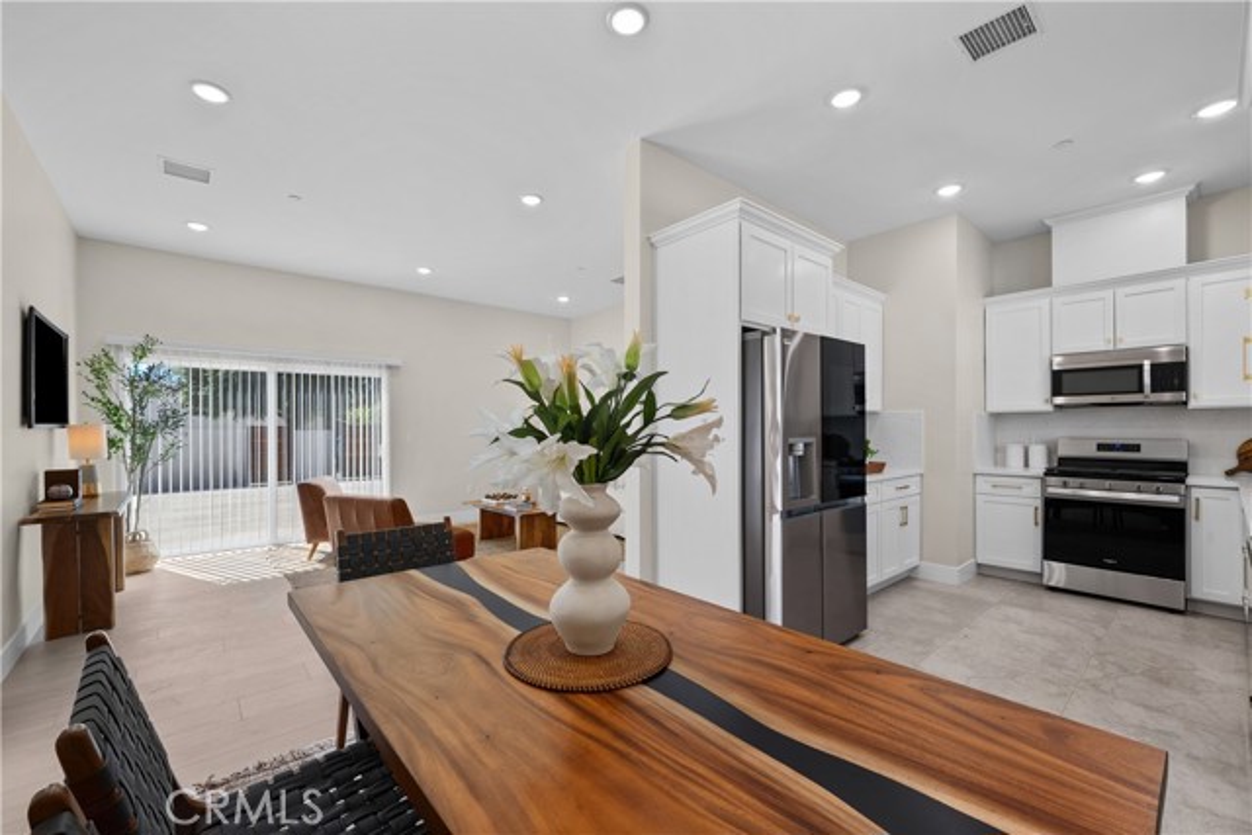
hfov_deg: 104.2
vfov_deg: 81.2
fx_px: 487
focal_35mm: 14
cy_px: 418
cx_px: 626
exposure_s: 1/6
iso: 125
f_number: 10
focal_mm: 14
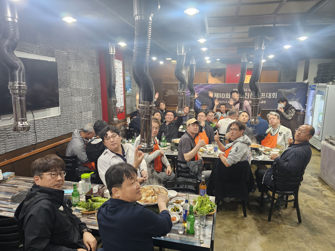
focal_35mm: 23
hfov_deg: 73.9
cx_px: 168
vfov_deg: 58.9
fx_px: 223
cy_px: 126
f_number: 1.7
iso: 800
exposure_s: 1/120
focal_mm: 6.3
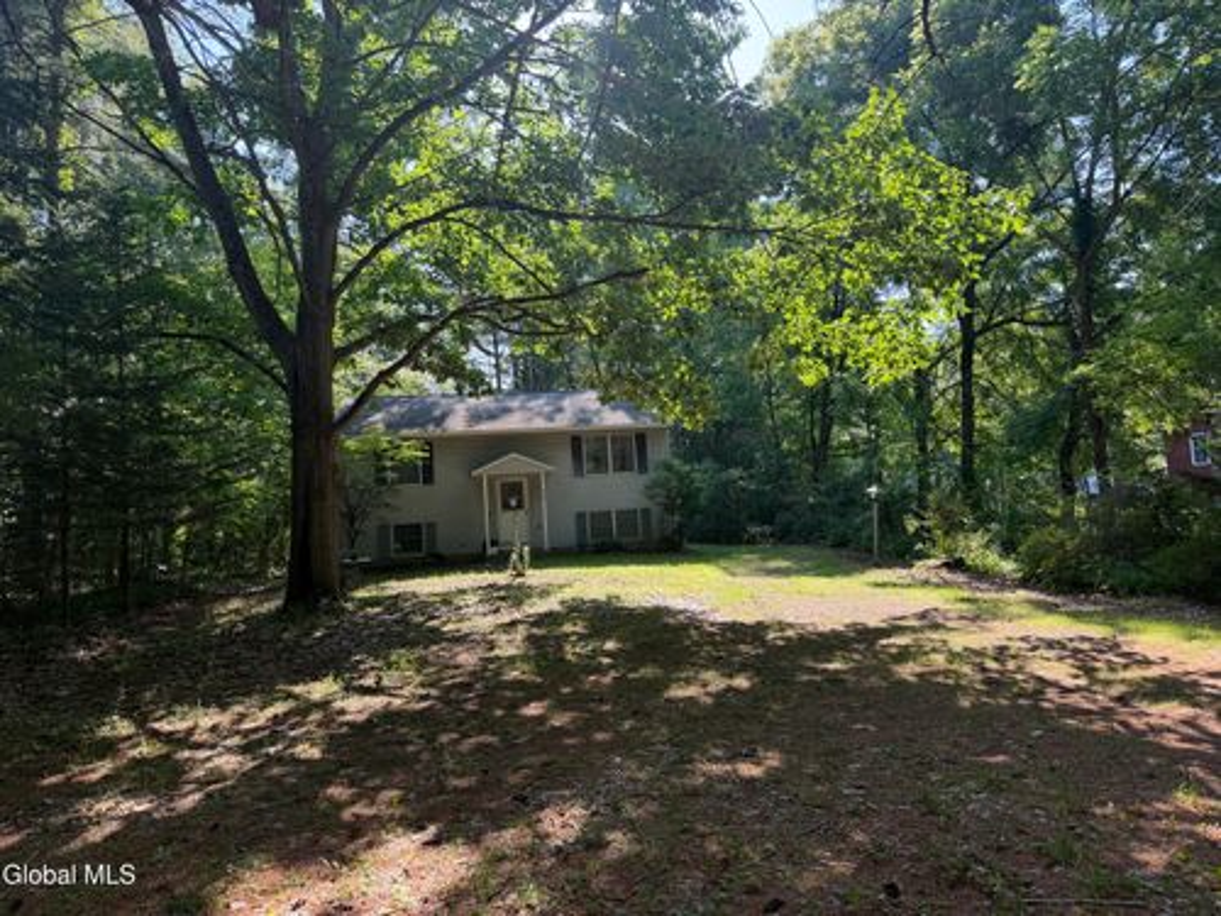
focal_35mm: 24
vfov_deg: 56.8
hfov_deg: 71.6
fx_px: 847
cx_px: 610
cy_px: 458
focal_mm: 6.76
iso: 100
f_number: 1.78
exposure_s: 1/589
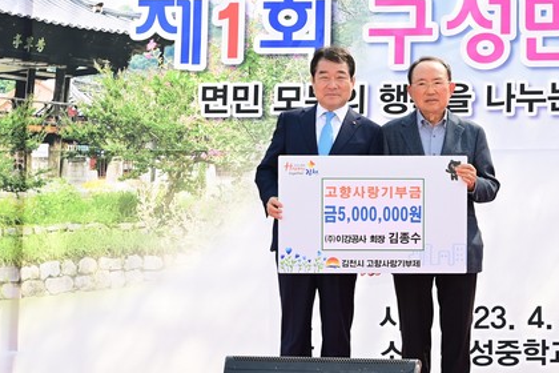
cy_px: 151
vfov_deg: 17.0
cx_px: 361
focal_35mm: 80
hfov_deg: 25.3
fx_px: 1242
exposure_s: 1/500
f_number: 7.1
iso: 500
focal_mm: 58
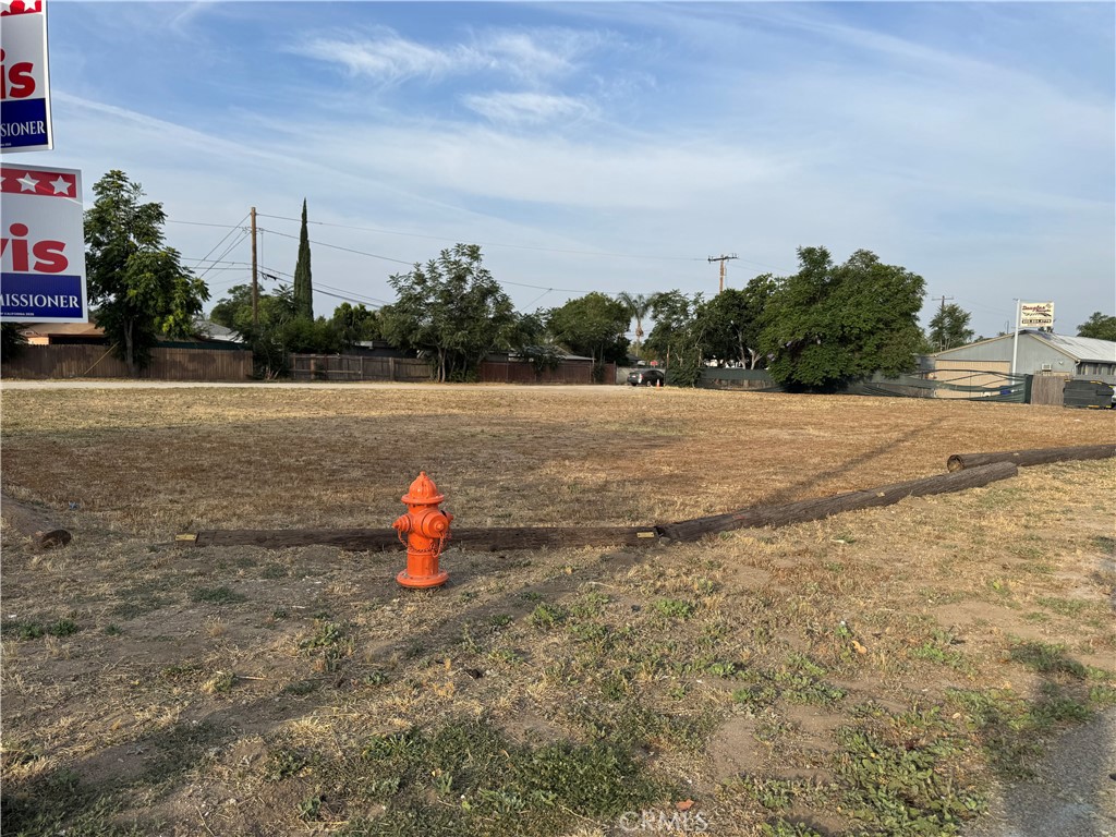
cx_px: 558
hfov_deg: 71.6
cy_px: 418
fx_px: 774
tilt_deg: -3.5
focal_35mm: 24
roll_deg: -1.8
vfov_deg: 56.8
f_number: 1.78
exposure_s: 1/2710
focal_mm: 6.76
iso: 80
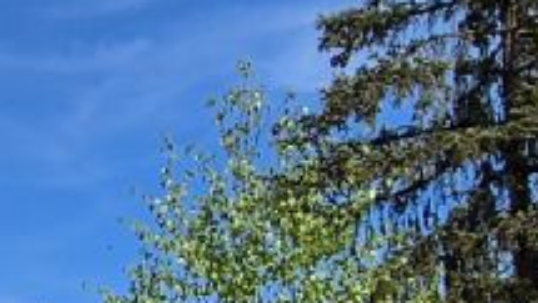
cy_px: 442
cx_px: -470
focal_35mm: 99
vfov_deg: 11.7
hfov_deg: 17.1
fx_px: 1412
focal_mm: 2.2
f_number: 2.2
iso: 50
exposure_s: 1/2808
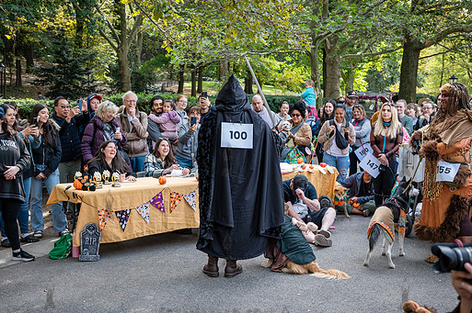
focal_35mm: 43
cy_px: 161
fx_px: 563
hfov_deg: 45.5
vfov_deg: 31.1
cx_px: 226
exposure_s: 1/640
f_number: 4
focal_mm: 38
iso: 1000
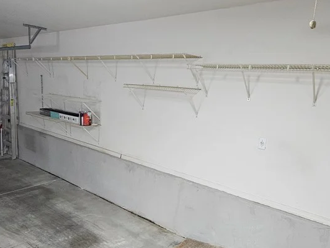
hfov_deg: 69.3
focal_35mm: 25
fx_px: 238
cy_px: 131
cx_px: 177
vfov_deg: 54.8
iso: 400
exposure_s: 1/60
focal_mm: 2.2
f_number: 2.2
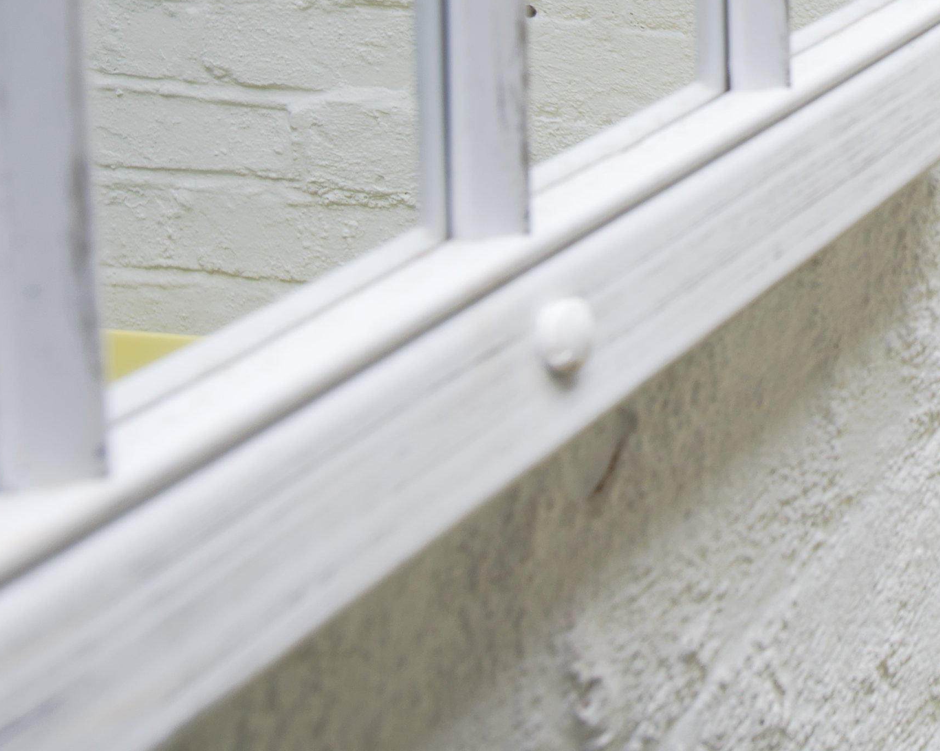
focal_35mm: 76
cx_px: 1164
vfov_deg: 18.3
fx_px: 2114
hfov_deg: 22.8
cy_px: -311
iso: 160
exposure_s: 1/100
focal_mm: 23
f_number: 8
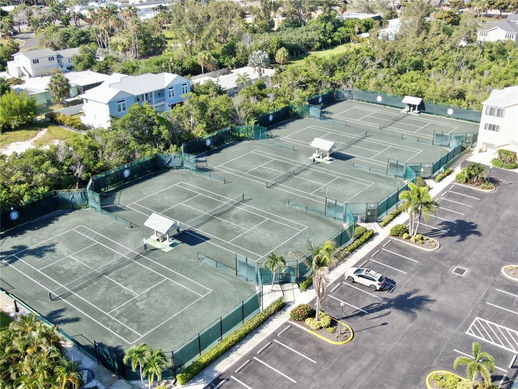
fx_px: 554
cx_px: 259
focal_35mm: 37
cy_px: 194
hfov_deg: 50.1
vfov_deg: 38.7
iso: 100
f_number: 3.4
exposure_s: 1/320
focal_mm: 6.35
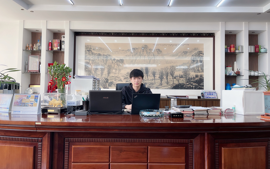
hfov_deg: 66.5
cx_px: 137
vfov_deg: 44.5
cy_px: 78
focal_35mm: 28
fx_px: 206
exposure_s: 1/121
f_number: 1.6
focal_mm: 5.1
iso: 64
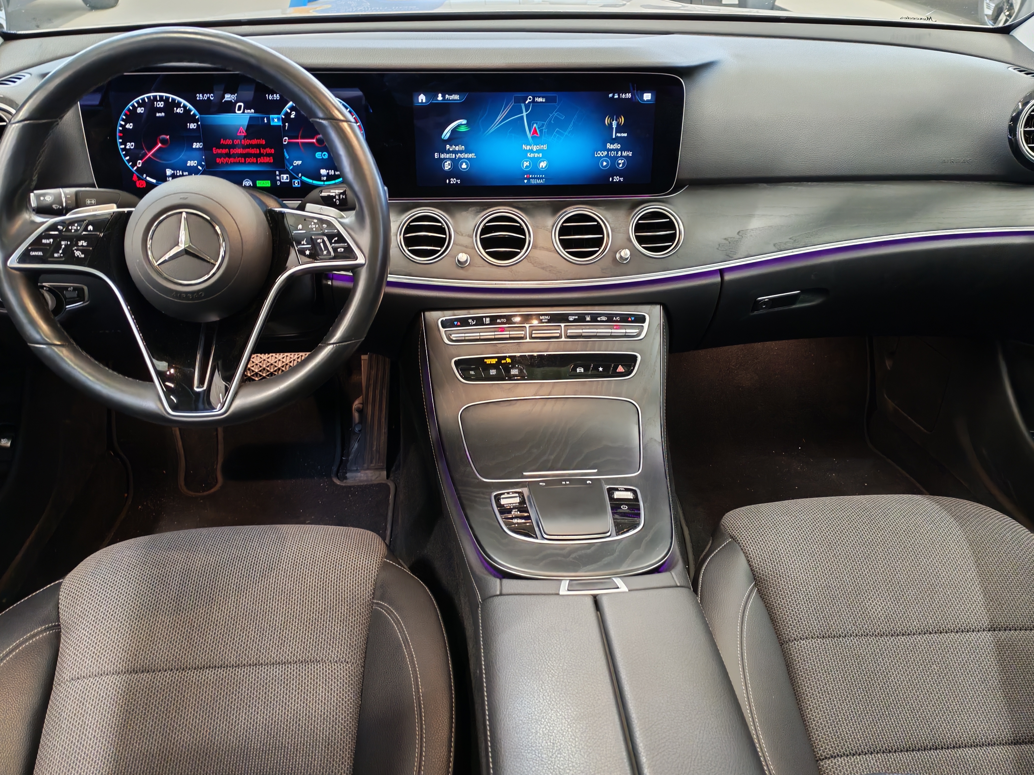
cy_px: 388
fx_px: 956
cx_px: 517
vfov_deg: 44.2
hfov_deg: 56.8
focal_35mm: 32
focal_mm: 6.12
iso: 1009
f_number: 1.9
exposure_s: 1/50
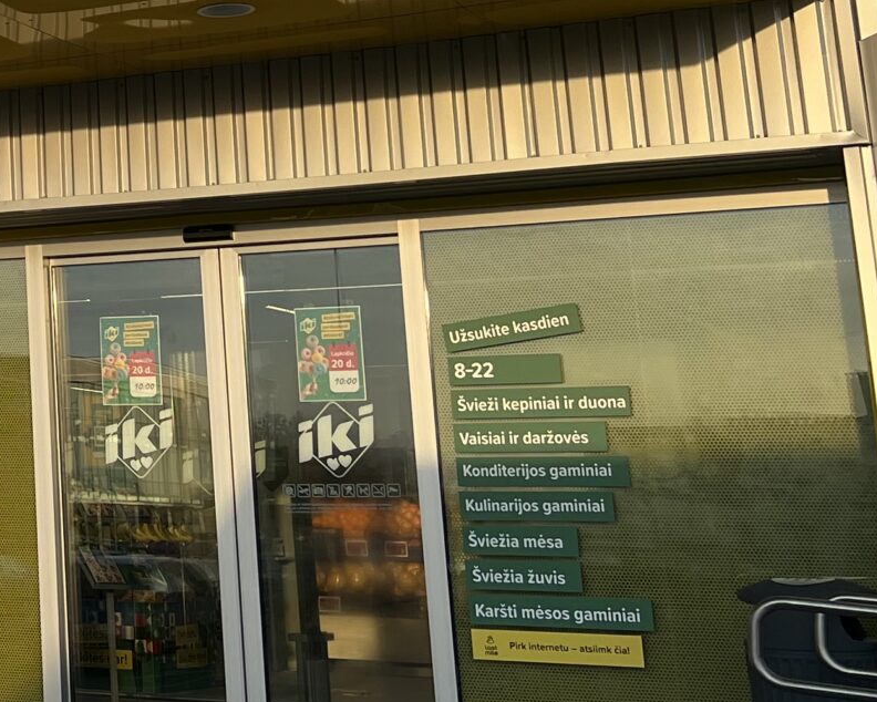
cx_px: -414
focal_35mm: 82
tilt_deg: +13.3
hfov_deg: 20.2
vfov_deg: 18.3
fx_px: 2129
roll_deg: -0.8
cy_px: 17
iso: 50
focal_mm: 5.7
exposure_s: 1/1934
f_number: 1.5
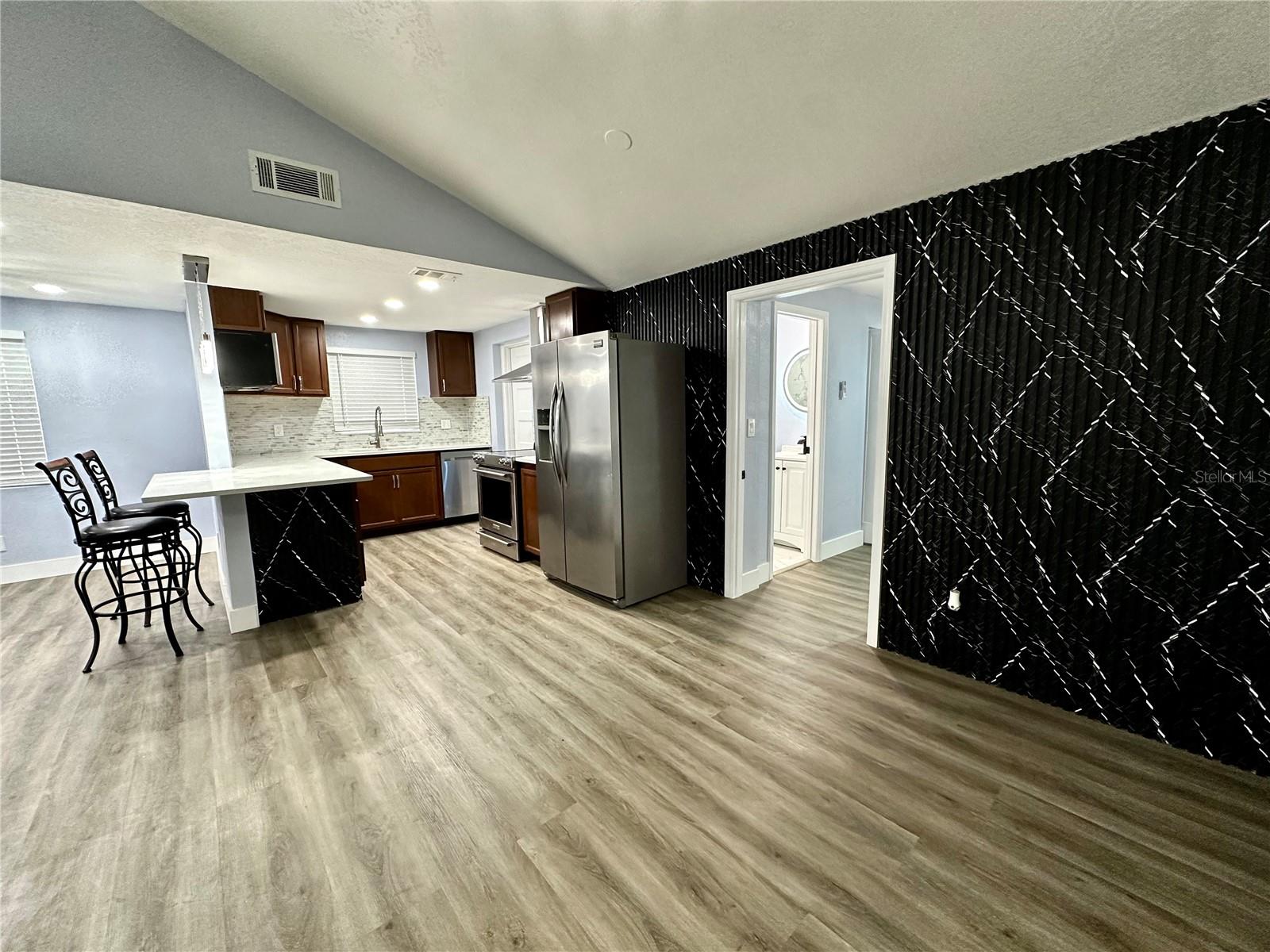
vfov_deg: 85.7
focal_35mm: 14
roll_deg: +0.7
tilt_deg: -7.5
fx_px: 514
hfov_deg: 102.1
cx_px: 635
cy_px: 476
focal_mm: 2.22
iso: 320
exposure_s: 1/60
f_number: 2.2
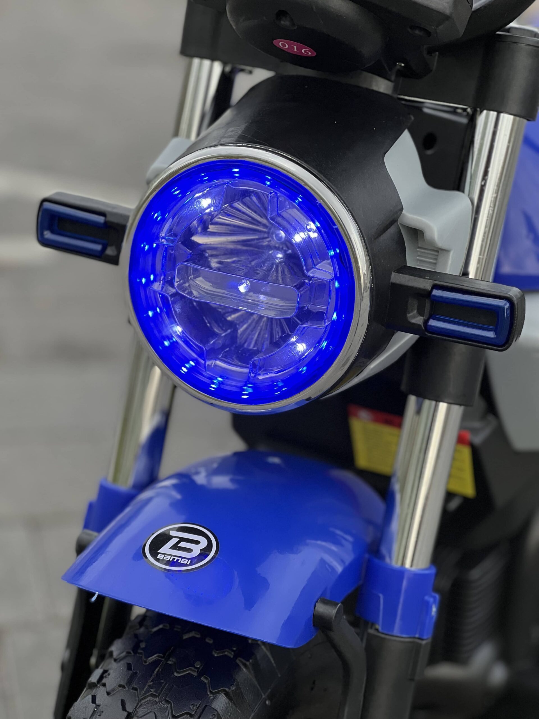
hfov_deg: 19.1
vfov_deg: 25.3
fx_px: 1599
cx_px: 270
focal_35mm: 77
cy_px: 360
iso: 50
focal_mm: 9
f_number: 2.8
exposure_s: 1/121
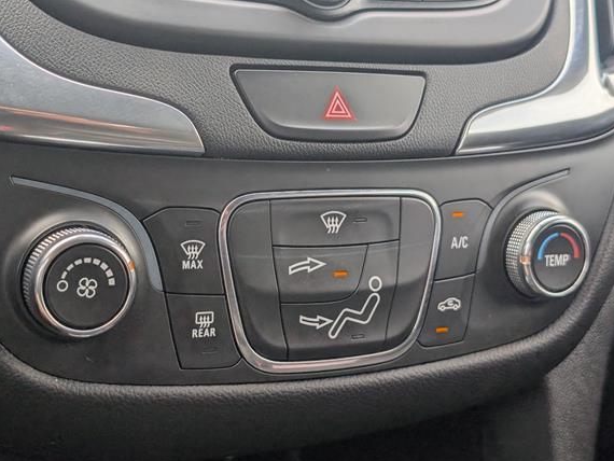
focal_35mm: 55
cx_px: 307
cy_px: 206
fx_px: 976
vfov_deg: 26.6
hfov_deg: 34.9
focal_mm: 6.9
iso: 29
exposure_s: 1/250
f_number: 1.68
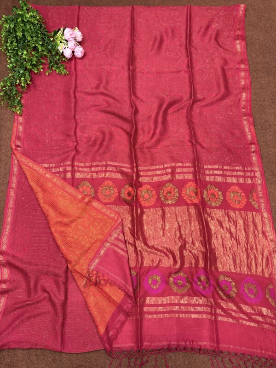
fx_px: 276
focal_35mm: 26
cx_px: 138
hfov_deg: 53.1
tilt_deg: -73.9
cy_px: 184
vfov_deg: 67.3
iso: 160
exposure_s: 1/50
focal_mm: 5.96
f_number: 1.6
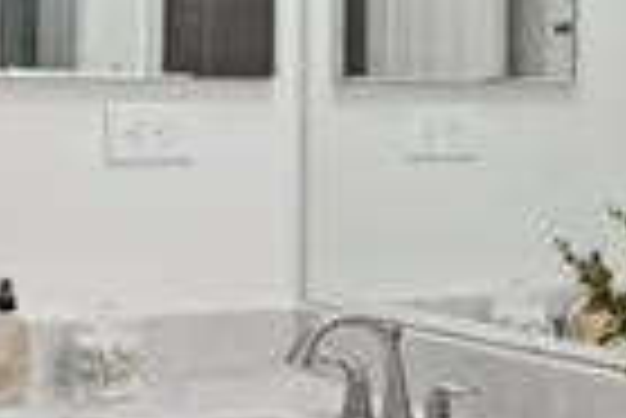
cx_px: 558
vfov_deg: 13.3
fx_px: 1793
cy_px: 124
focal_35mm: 103
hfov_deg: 19.5
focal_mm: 14
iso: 500
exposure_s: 1/250
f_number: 10
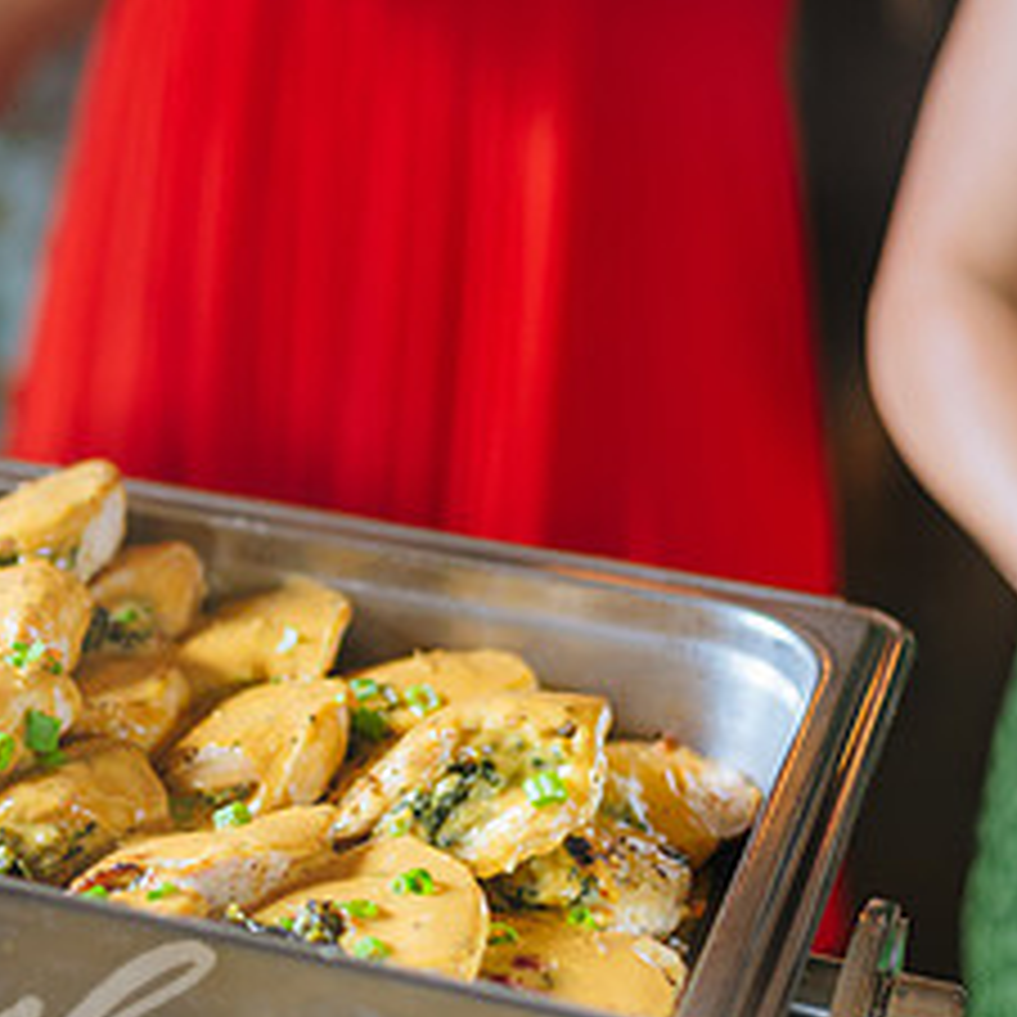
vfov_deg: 15.9
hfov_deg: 15.6
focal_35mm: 109
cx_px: -45
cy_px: 686
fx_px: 3623
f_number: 2.2
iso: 800
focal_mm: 50
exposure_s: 1/200
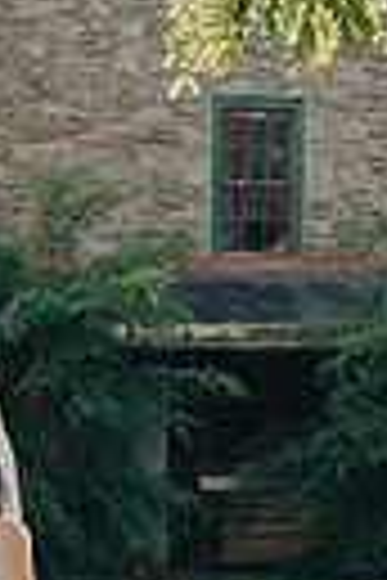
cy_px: 688
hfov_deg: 8.1
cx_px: -68
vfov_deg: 12.0
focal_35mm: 168
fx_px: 2709
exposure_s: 1/500
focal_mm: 48
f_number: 4
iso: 400
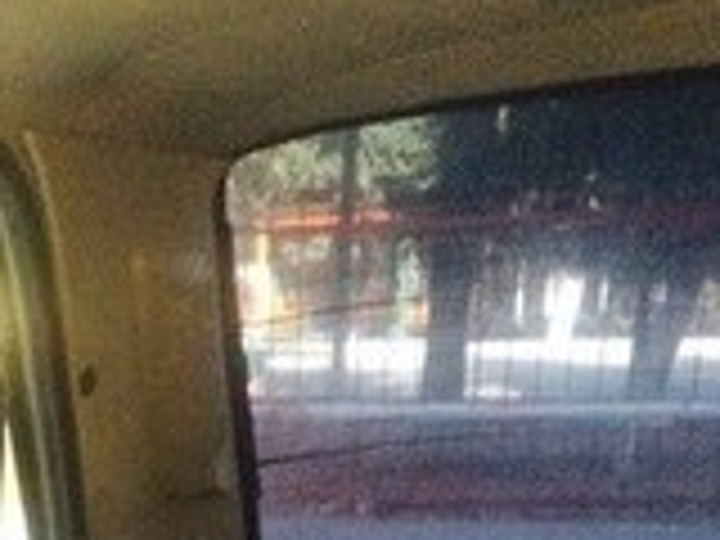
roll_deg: +3.1
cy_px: 1040
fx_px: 1872
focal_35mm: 90
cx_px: -32
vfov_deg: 14.1
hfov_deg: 20.9
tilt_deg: -22.6
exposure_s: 1/33
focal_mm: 4.15
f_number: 2.2
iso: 160
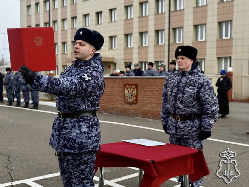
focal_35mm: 48
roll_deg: +0.0
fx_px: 345
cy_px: 94
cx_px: 124
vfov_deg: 30.3
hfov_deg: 39.7
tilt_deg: -2.3
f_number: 1.78
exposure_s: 1/1980
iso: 80
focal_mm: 6.76
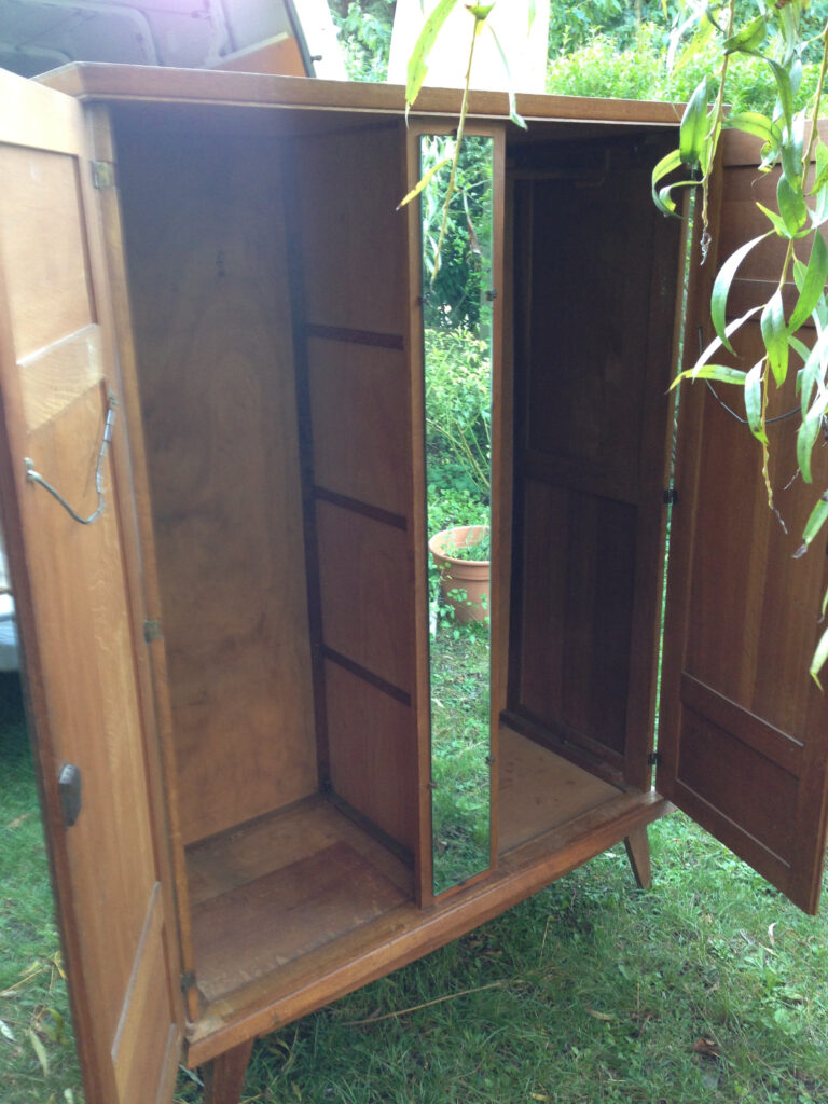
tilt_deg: -16.6
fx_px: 1052
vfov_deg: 55.4
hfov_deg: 42.9
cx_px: 414
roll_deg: +0.6
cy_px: 552
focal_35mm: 33
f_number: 2.4
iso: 80
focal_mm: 4.12
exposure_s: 1/20
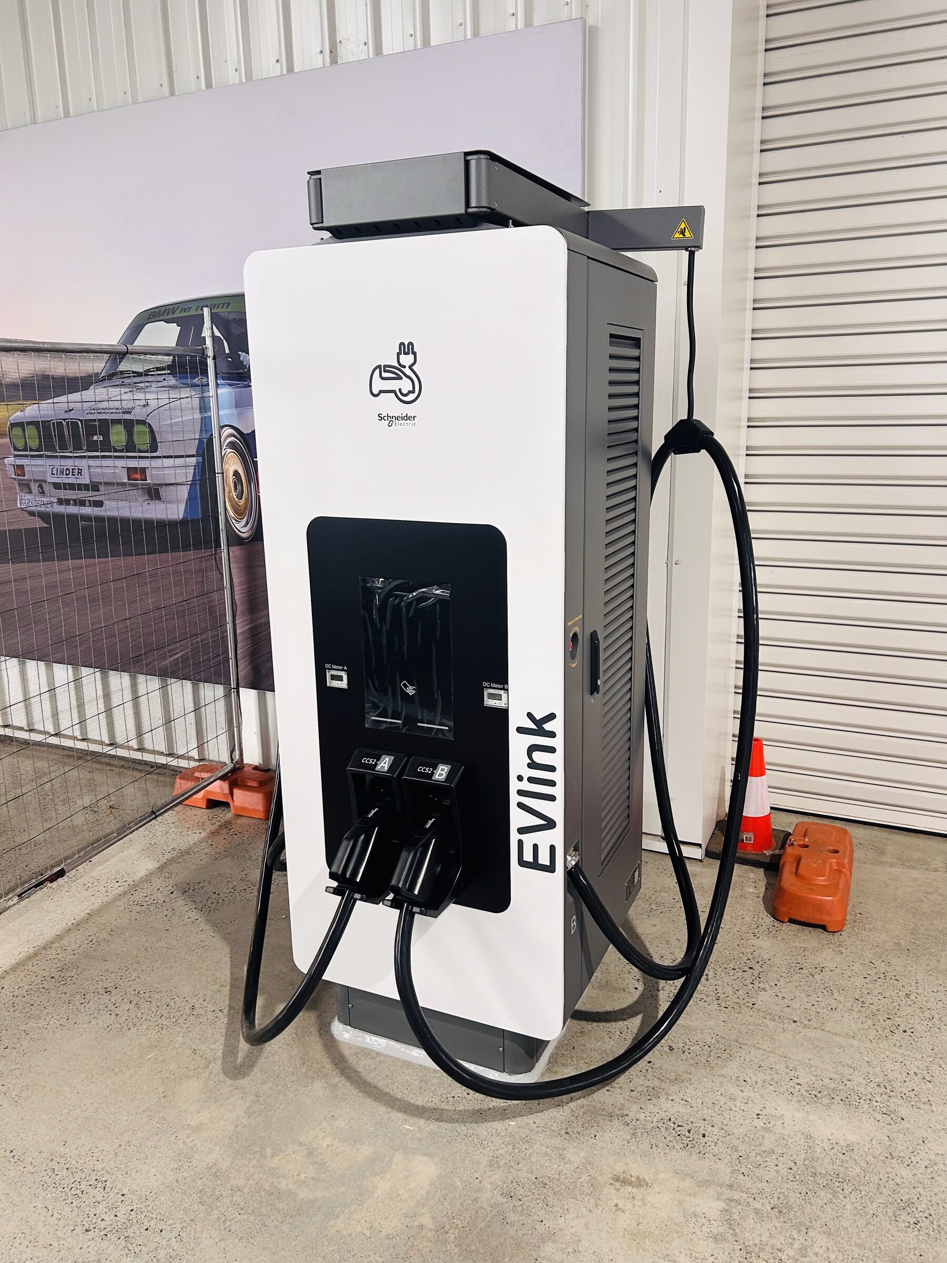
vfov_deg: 67.3
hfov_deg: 53.1
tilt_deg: -13.9
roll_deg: -1.2
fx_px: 948
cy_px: 632
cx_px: 474
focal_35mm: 26
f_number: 1.5
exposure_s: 1/96
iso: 125
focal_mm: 5.7
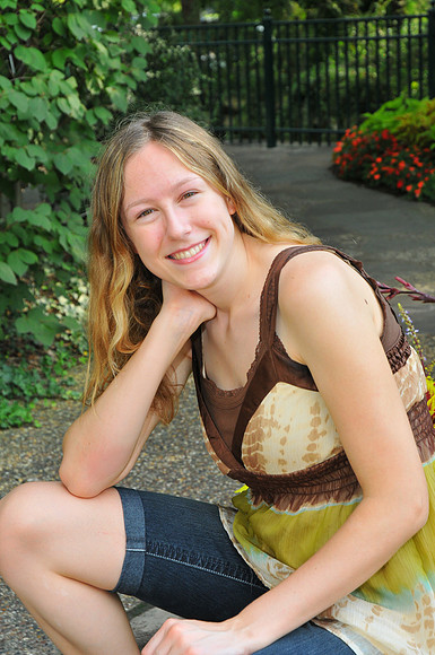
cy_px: 328
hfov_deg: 16.2
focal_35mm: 84
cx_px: 218
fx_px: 1527
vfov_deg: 24.2
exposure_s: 1/180
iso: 400
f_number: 6.7
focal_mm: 56
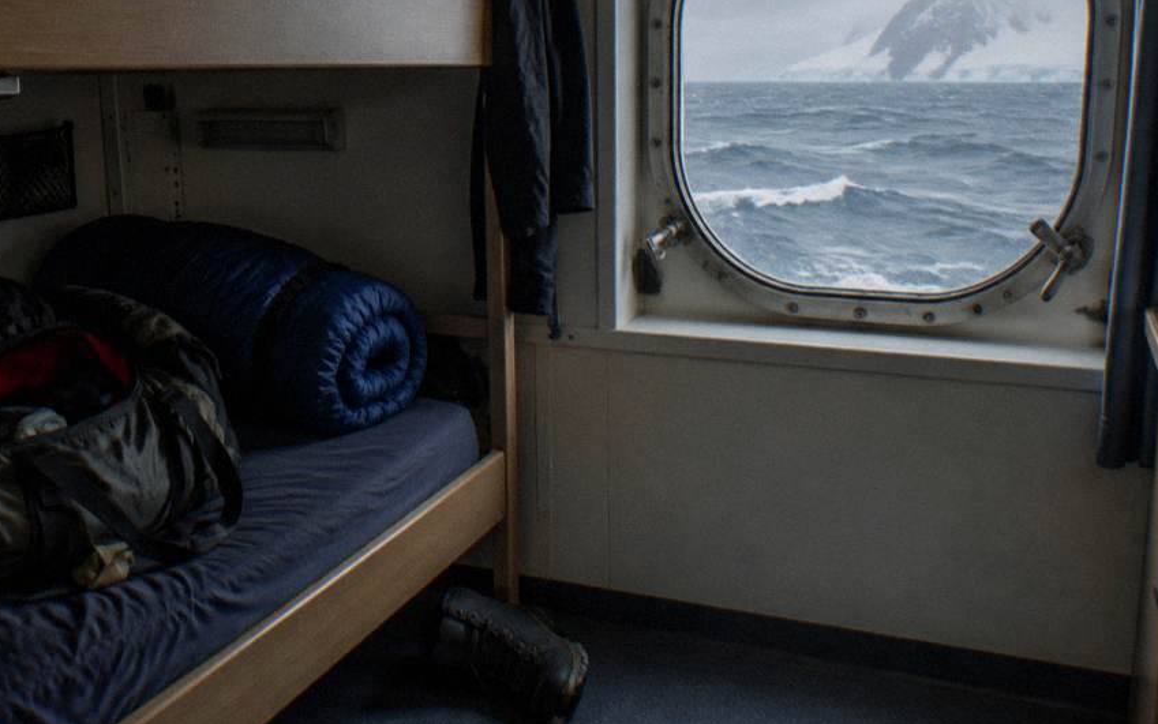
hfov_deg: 41.8
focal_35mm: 48
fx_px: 1515
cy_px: 311
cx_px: 563
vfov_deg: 26.9
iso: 500
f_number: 8
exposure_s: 1/400
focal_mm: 40
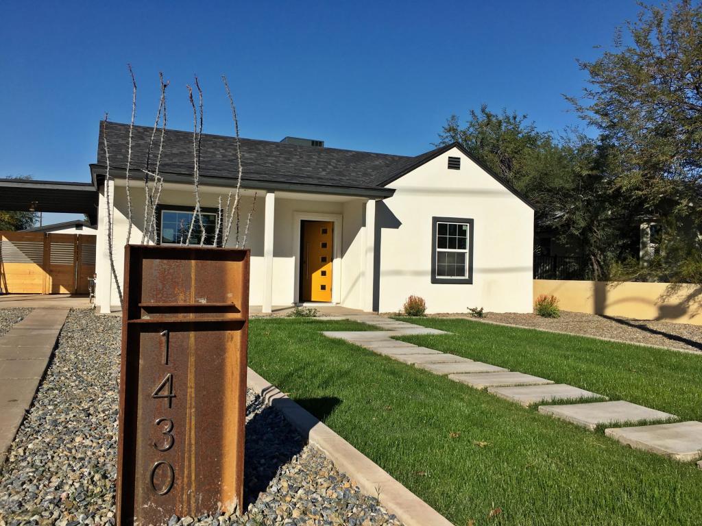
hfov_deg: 61.7
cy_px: 263
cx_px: 351
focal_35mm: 29
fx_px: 588
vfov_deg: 48.2
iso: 25
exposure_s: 1/3663
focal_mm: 4.15
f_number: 2.2
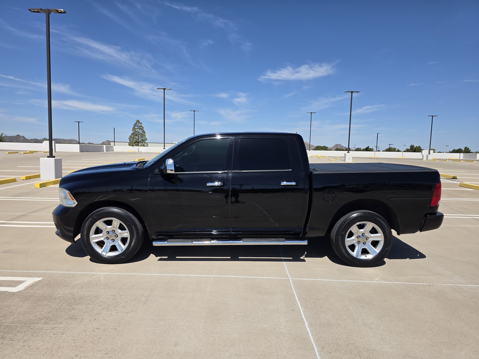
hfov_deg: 73.9
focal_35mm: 23
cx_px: 240
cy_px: 180
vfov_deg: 58.9
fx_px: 318
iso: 80
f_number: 1.7
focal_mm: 6.3
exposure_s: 1/7944
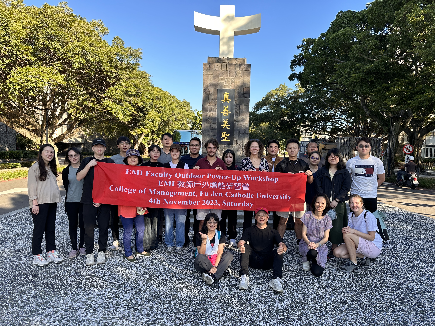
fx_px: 302
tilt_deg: -3.5
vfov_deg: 56.8
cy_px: 163
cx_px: 218
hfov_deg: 71.6
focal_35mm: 24
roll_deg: -1.9
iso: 80
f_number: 1.78
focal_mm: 6.86
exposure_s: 1/714
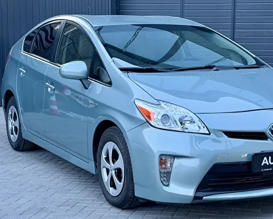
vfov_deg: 20.2
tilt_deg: -8.4
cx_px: 164
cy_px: 124
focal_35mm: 76
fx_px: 614
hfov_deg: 25.0
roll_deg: -0.8
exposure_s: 1/50
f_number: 1.78
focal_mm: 6.76
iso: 250
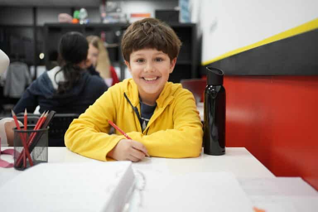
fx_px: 309
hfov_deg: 54.4
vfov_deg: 37.9
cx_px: 159
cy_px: 106
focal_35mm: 35
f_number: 1.8
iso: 500
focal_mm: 35
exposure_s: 1/320
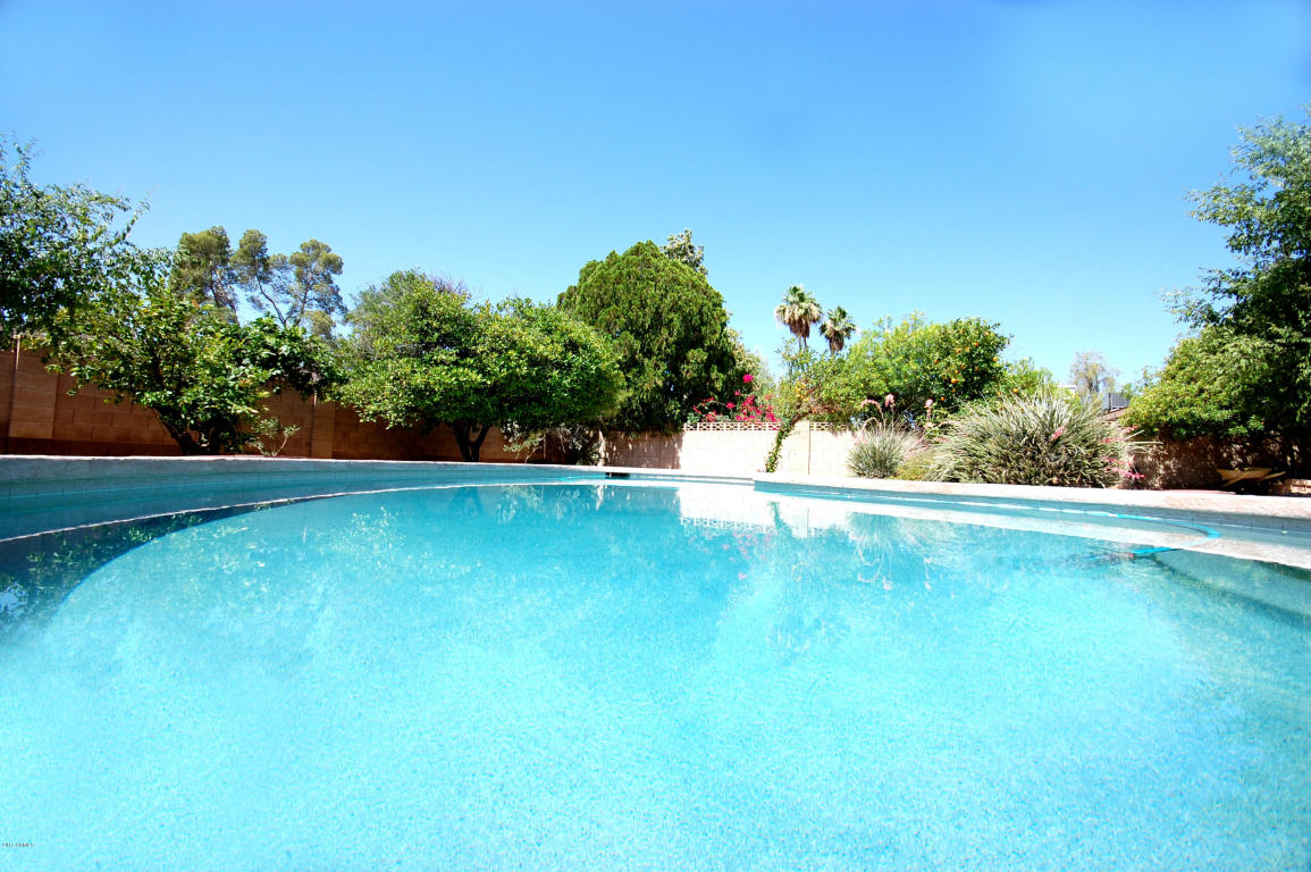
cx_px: 656
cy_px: 436
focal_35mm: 15
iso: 200
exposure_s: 1/250
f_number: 8
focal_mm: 10
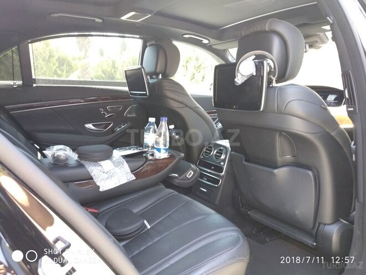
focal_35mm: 26
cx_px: 183
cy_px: 138
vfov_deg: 53.1
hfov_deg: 67.3
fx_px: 275
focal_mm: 3.81
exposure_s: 1/50
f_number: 2.2
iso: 400
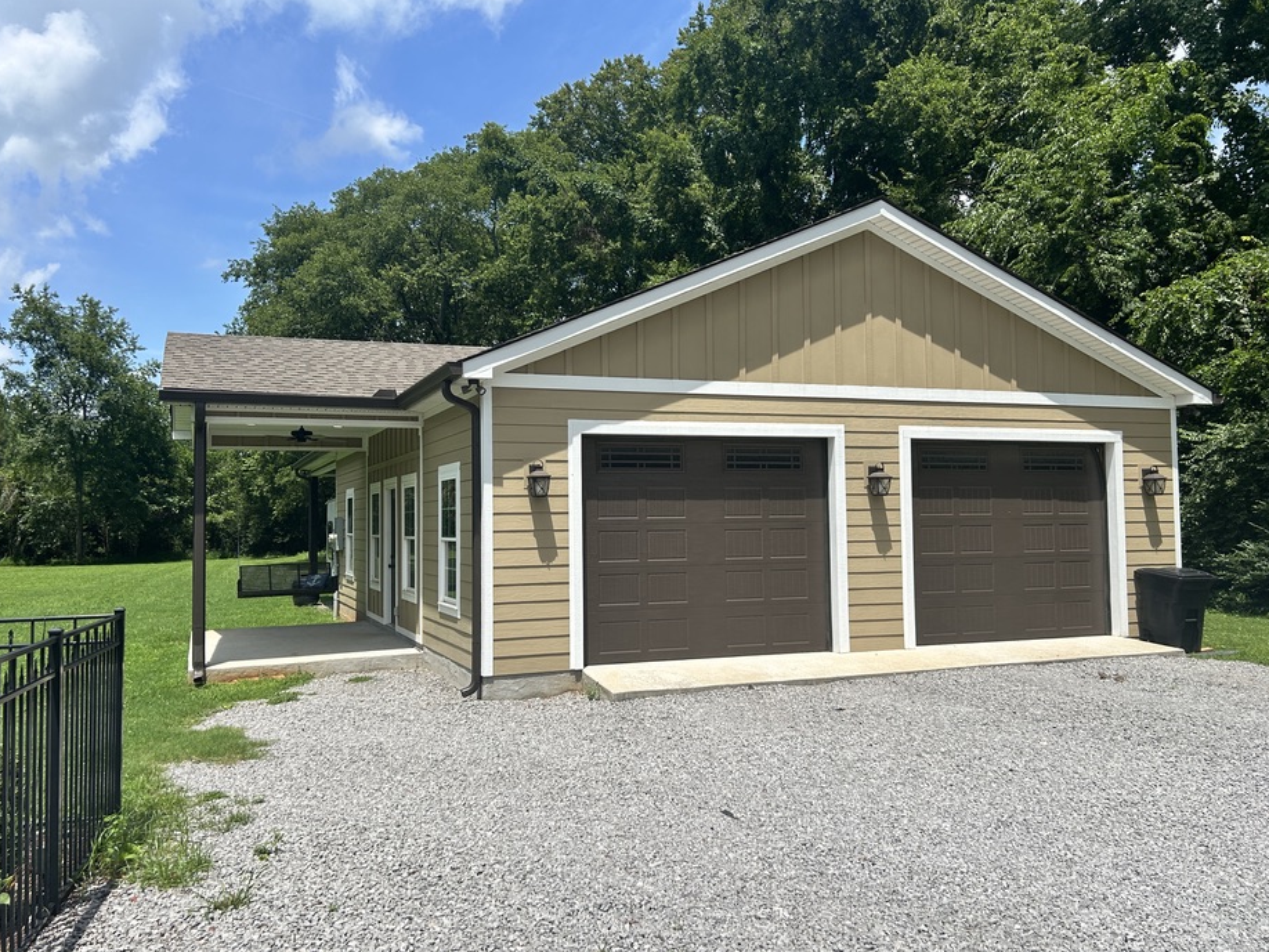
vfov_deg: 48.2
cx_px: 590
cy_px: 463
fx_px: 1063
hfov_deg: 61.6
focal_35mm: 29
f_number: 1.5
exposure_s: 1/4274
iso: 50
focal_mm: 5.7
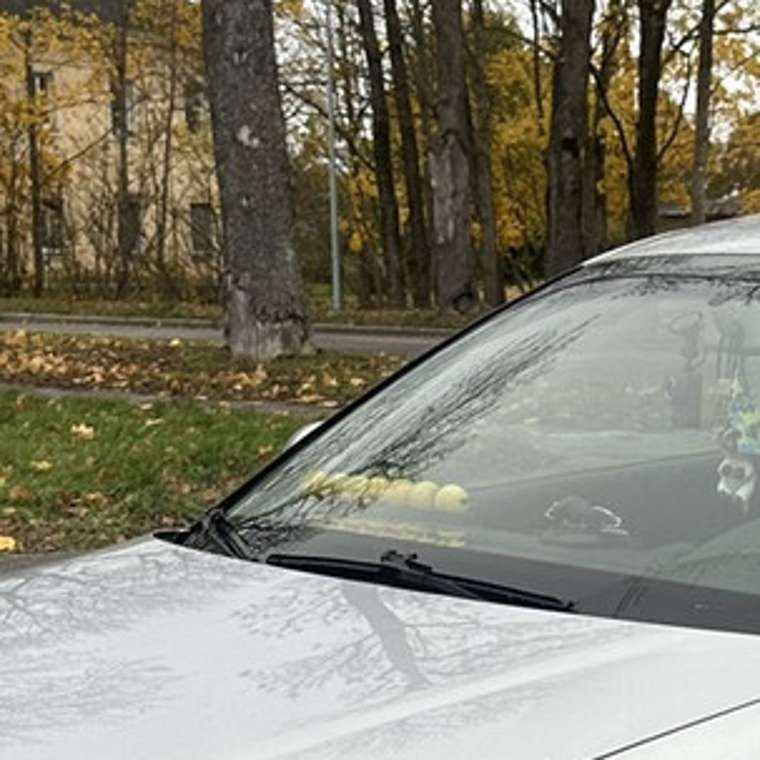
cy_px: 958
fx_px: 2782
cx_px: 685
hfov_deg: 15.4
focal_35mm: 112
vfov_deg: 14.9
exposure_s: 1/143
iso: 64
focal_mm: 6.86
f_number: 1.78
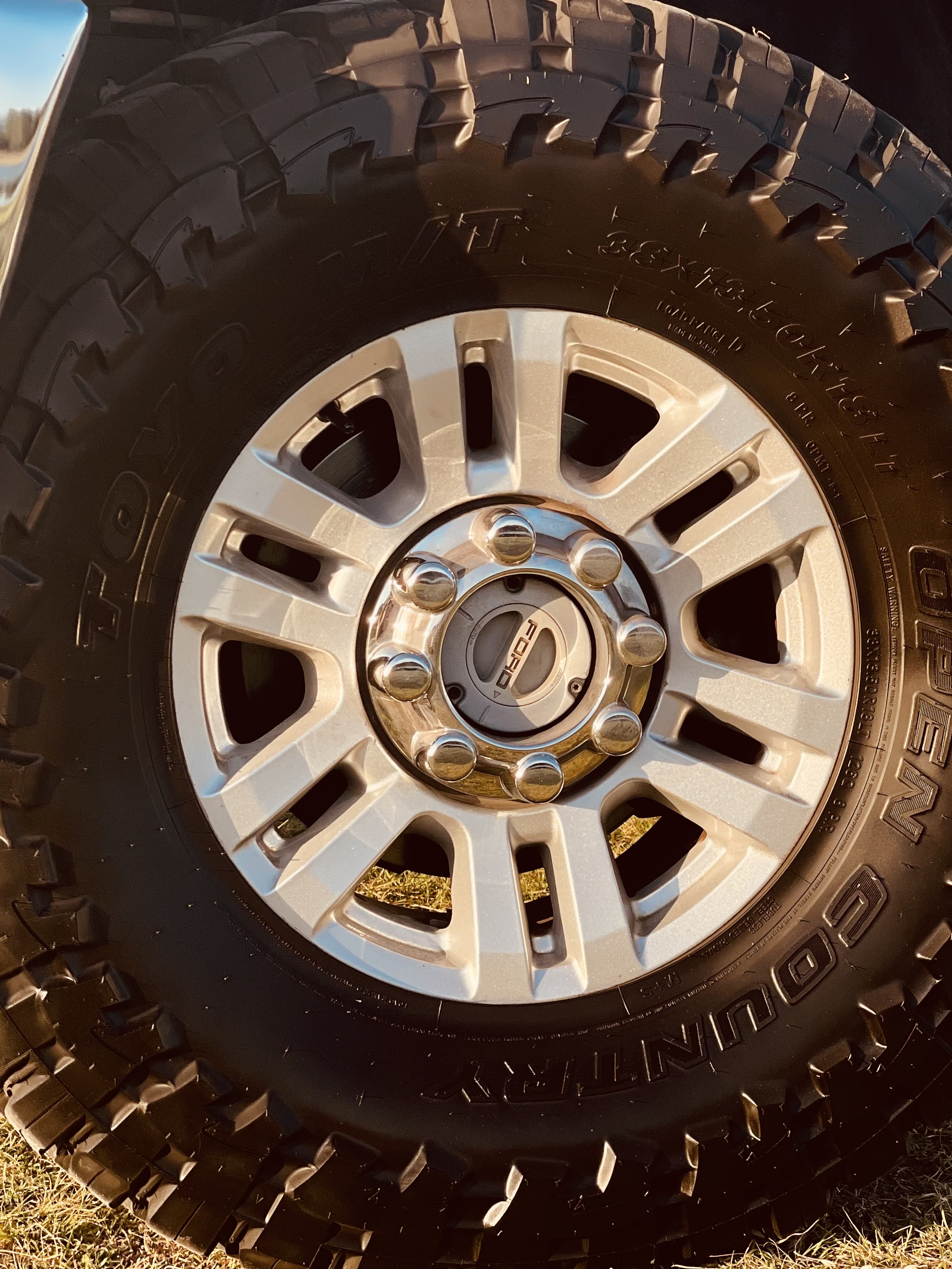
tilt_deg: -2.1
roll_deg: +1.3
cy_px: 515
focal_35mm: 80
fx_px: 2933
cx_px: 554
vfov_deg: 24.4
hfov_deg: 18.4
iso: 32
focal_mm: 6
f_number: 2
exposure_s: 1/826
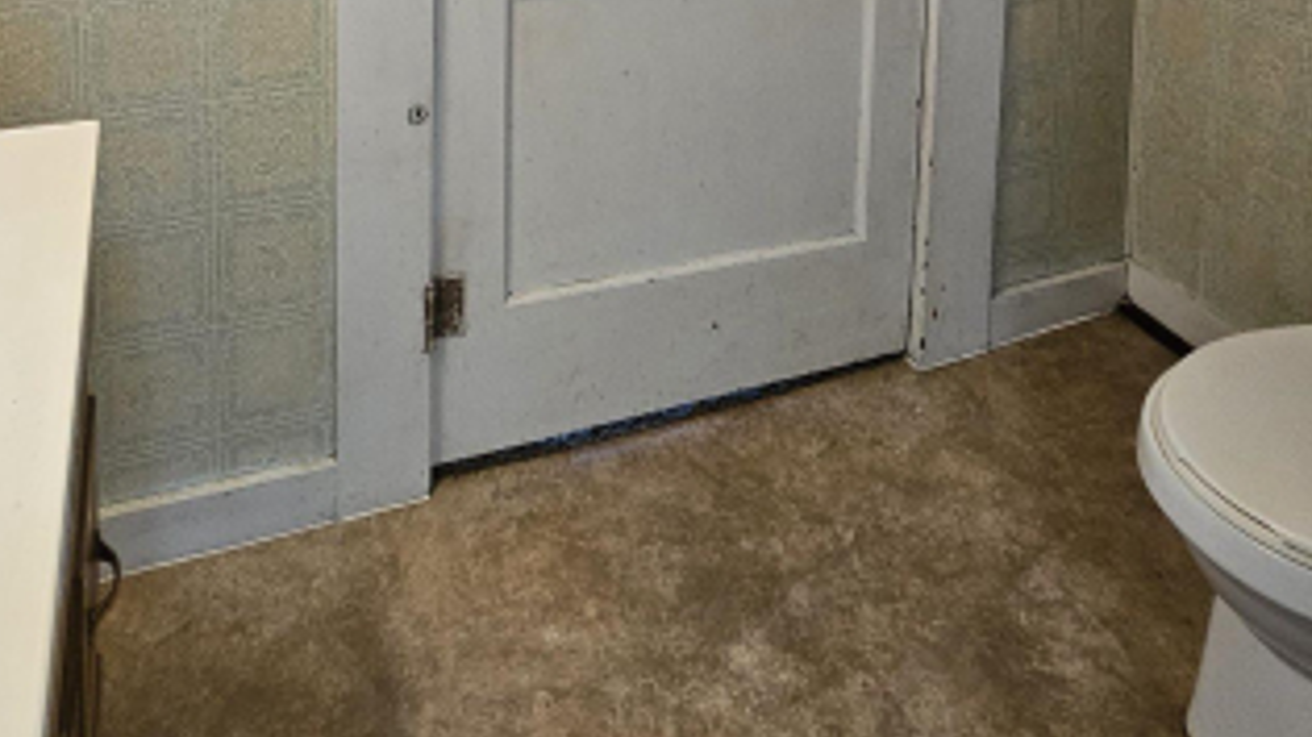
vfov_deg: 29.7
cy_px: -260
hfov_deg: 64.0
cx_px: 562
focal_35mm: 30
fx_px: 1043
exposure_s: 1/60
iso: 250
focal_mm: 2.2
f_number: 2.2
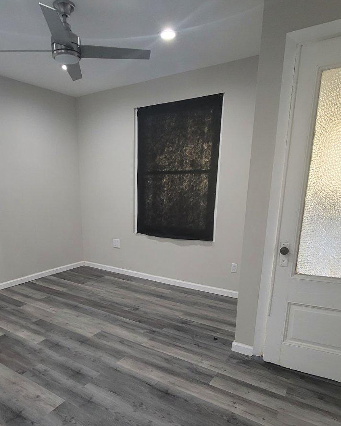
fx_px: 277
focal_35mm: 22
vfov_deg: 73.7
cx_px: 145
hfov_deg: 62.8
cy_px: 267
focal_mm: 2.2
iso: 250
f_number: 2.2
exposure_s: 1/60
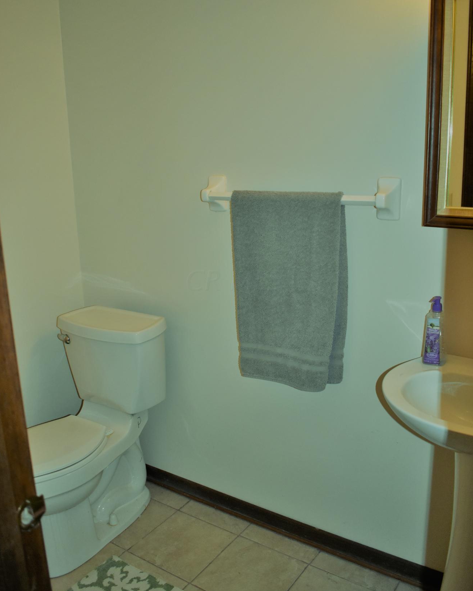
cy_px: 280
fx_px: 542
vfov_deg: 57.1
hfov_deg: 47.1
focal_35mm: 31
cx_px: 234
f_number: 3.5
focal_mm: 18
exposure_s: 1/125
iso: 1600
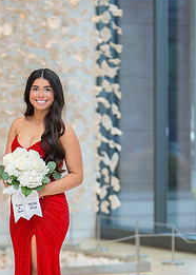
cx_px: 41
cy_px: 207
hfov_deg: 10.1
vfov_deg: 14.1
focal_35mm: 142
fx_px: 1108
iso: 100
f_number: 1.2
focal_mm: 50
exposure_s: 1/400
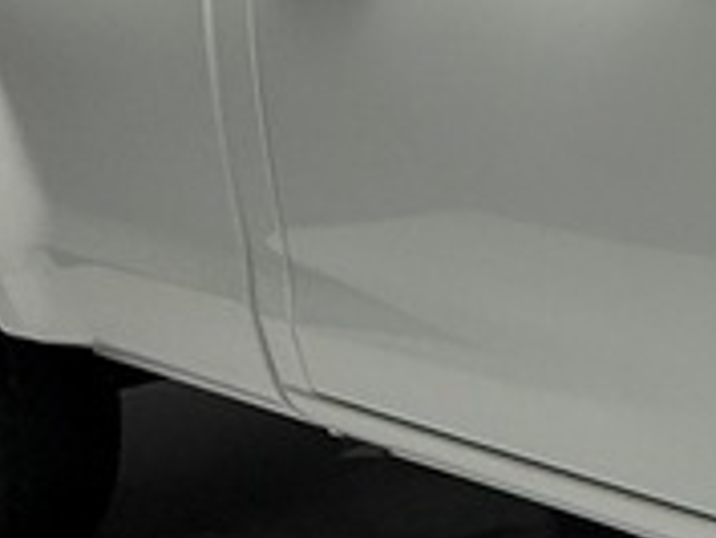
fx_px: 1677
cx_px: 1258
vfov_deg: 18.2
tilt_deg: -8.9
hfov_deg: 19.0
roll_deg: +0.5
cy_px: 255
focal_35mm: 81
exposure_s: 1/100
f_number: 2.2
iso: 250
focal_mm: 2.22
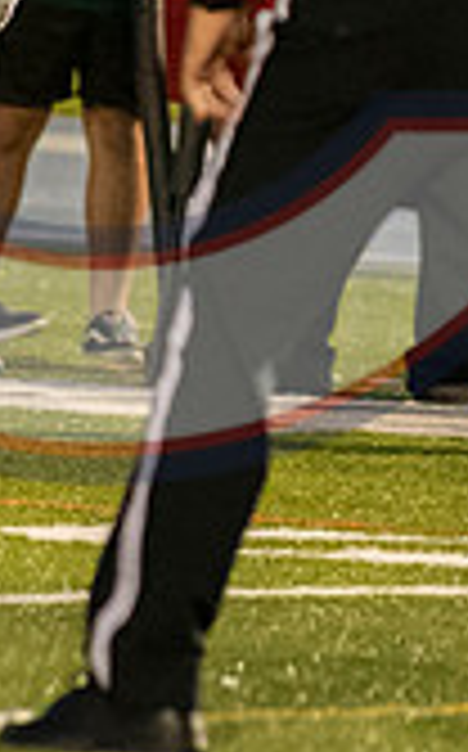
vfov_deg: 1.5
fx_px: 28378
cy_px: -26
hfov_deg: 0.9
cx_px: 172
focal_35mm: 1387
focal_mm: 200
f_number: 2.8
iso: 7200
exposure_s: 1/1600
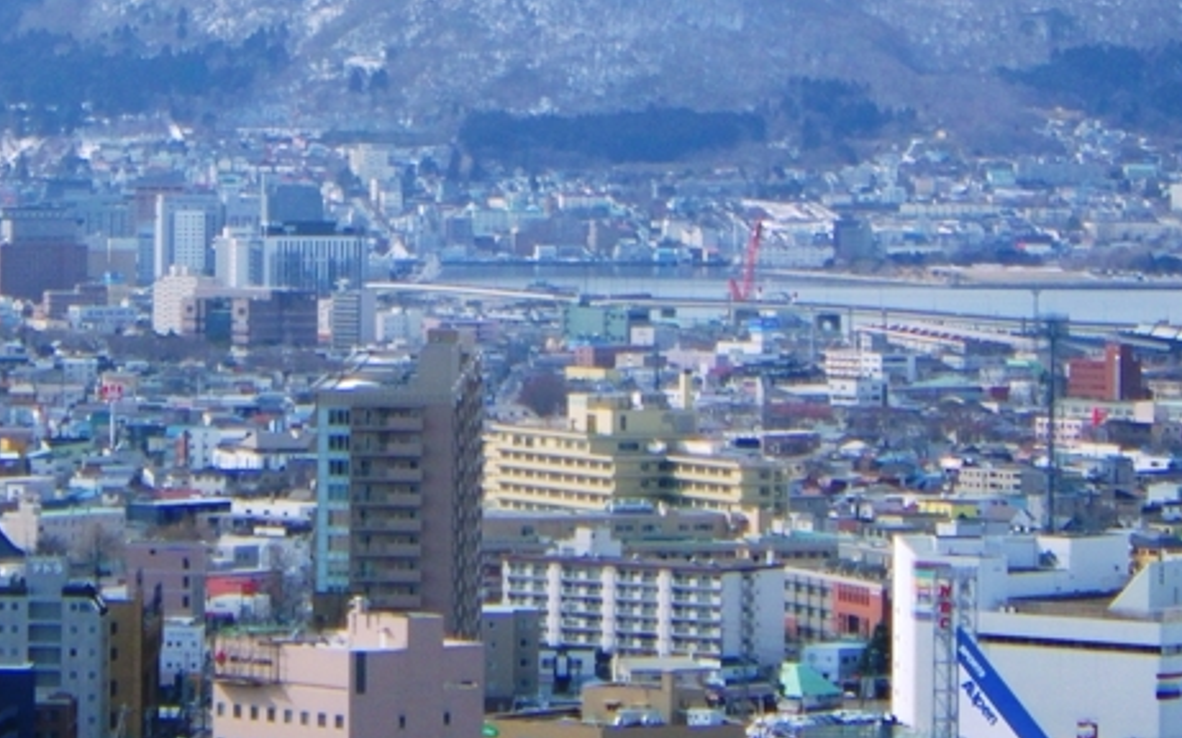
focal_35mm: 206
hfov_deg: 10.2
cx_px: 374
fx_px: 6635
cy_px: 146
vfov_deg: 6.4
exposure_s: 1/400
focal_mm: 25
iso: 125
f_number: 5.5
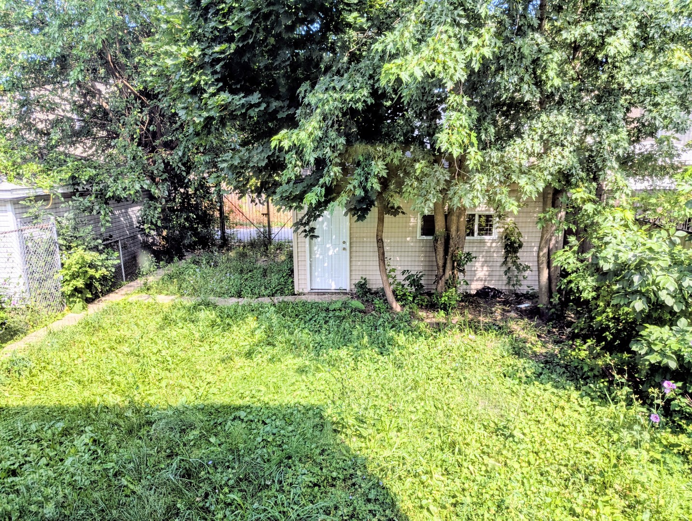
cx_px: 346
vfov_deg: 56.9
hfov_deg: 71.5
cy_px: 260
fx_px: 481
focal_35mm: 24
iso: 37
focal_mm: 6.81
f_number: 1.85
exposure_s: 1/291
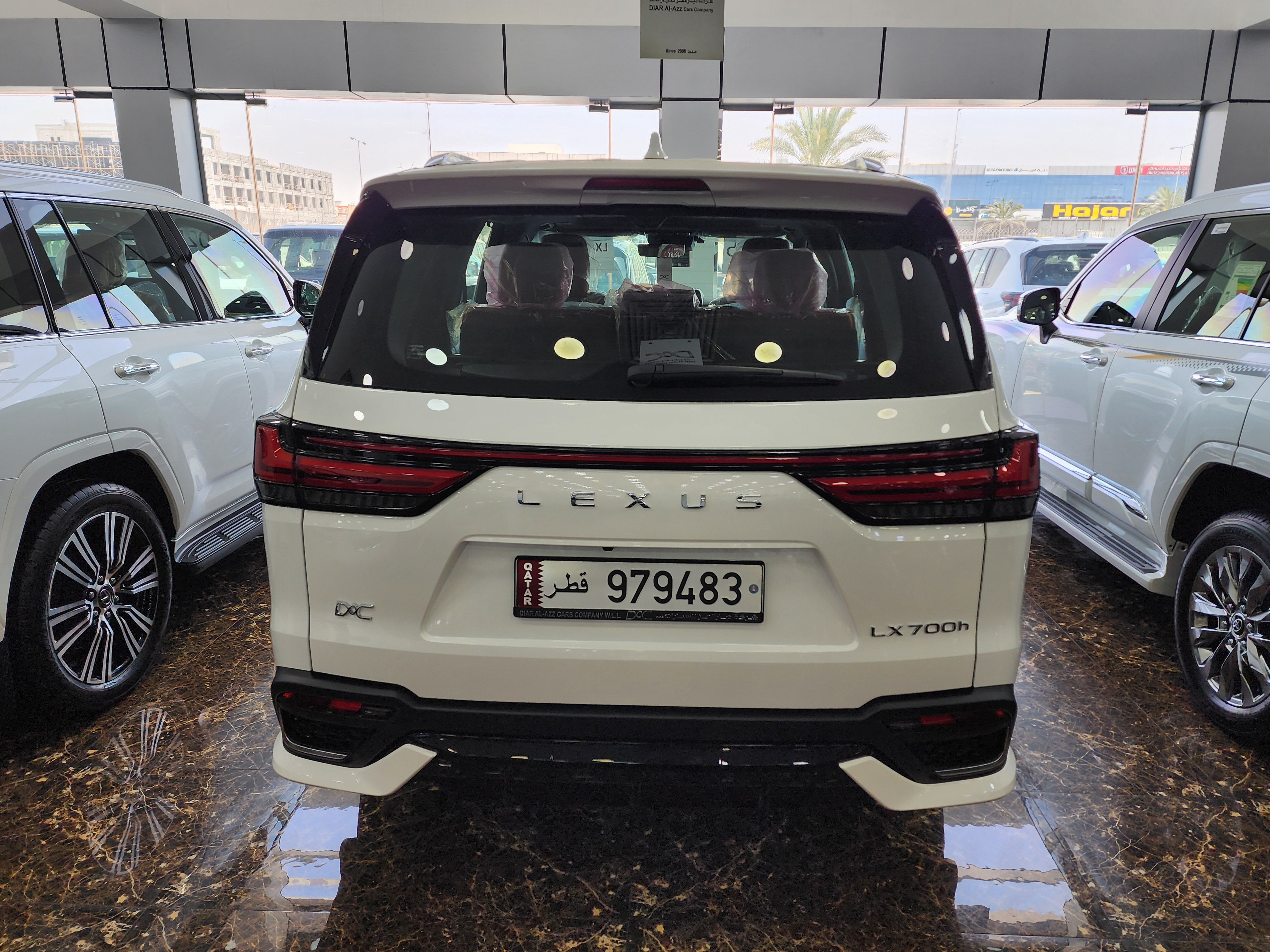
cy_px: 491
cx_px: 652
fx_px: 881
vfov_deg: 56.8
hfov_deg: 71.6
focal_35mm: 24
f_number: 1.8
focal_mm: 6.4
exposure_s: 1/180
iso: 40
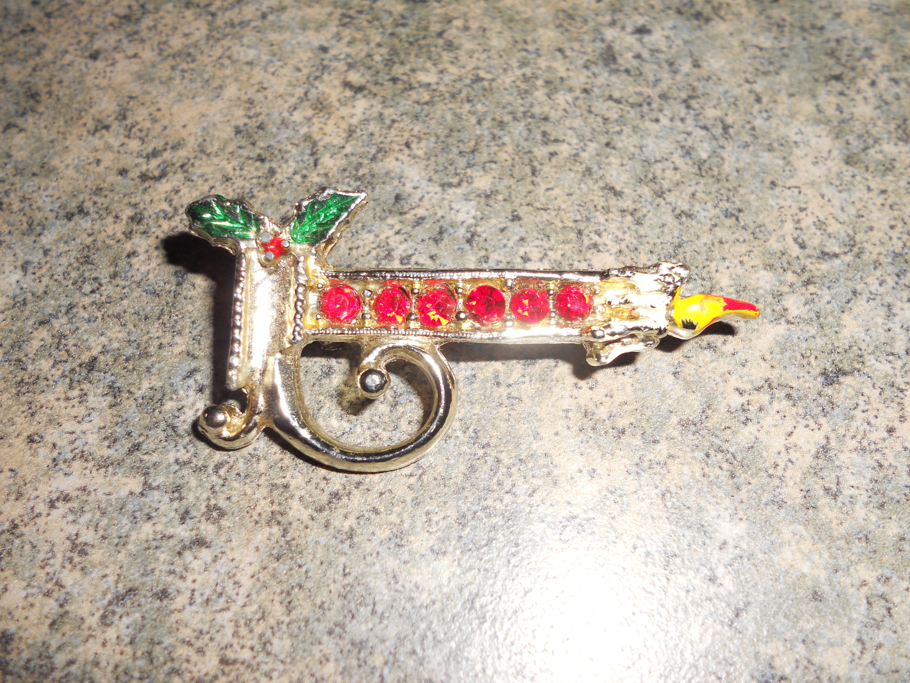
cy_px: 342
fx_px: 841
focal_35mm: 32
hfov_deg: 56.8
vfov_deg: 44.2
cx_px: 455
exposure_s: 1/25
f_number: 8.8
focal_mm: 5.8
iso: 80
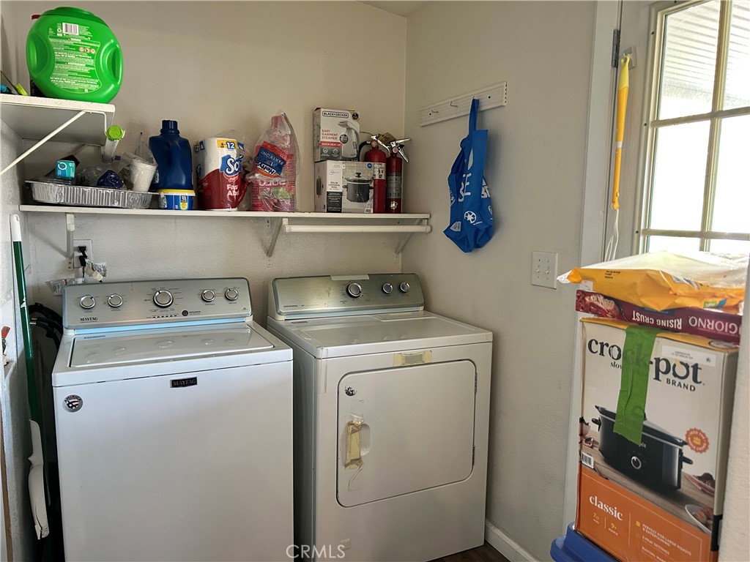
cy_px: 281
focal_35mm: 26
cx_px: 375
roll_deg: -1.1
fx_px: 563
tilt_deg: -7.1
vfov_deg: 53.1
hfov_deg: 67.3
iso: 320
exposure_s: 1/60
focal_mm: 5.7
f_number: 1.5
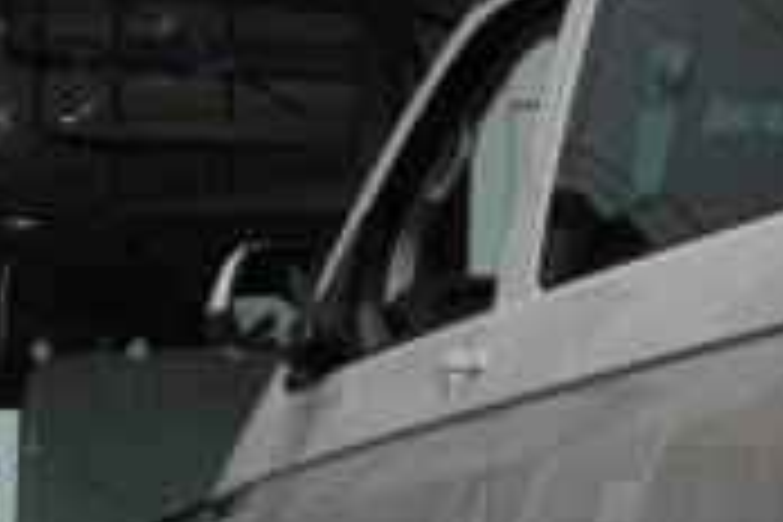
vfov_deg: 6.2
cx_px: 1242
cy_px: 360
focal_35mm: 221
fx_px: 4806
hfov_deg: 9.0
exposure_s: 1/2500
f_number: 5.6
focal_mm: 40
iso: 400
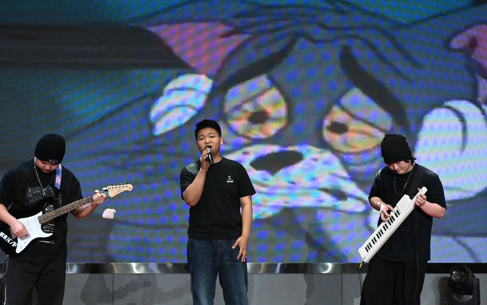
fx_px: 1049
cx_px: 212
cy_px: 171
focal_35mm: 79
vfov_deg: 16.5
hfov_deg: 26.1
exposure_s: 1/200
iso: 1250
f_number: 5.6
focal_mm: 38
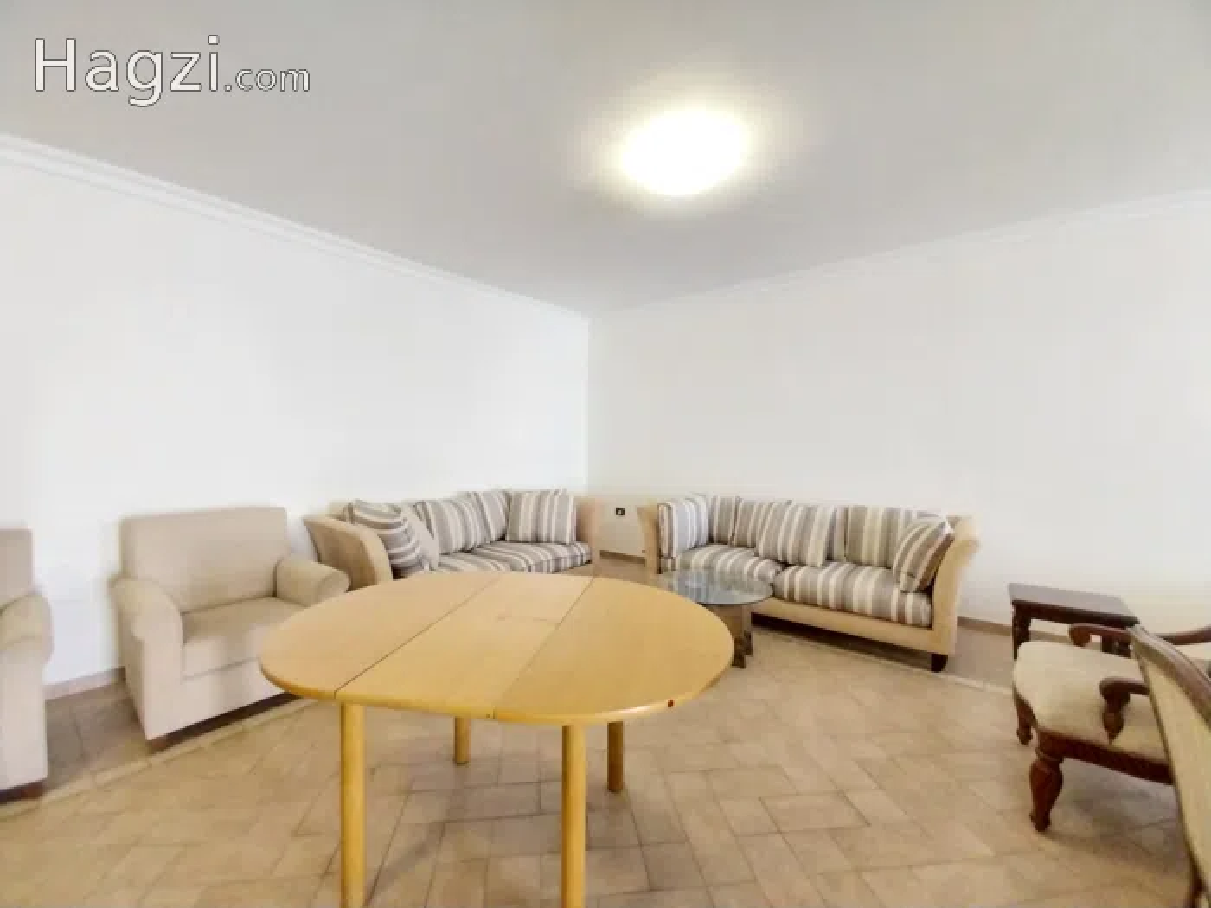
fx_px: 455
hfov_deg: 106.2
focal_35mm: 13
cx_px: 606
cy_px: 454
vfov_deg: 89.9
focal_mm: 1.3
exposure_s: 1/25
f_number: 2.2
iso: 320
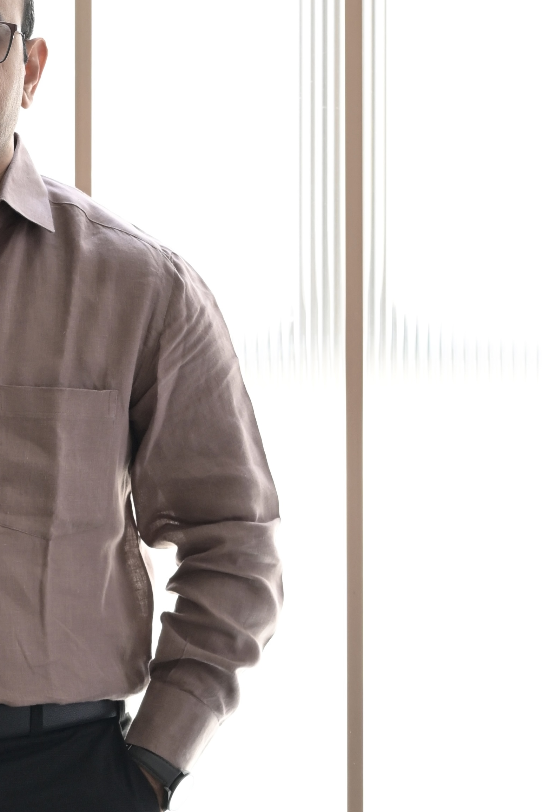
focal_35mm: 129
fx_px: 2913
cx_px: -112
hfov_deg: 10.5
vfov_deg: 15.7
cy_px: 699
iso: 200
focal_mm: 44
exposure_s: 1/25
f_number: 4
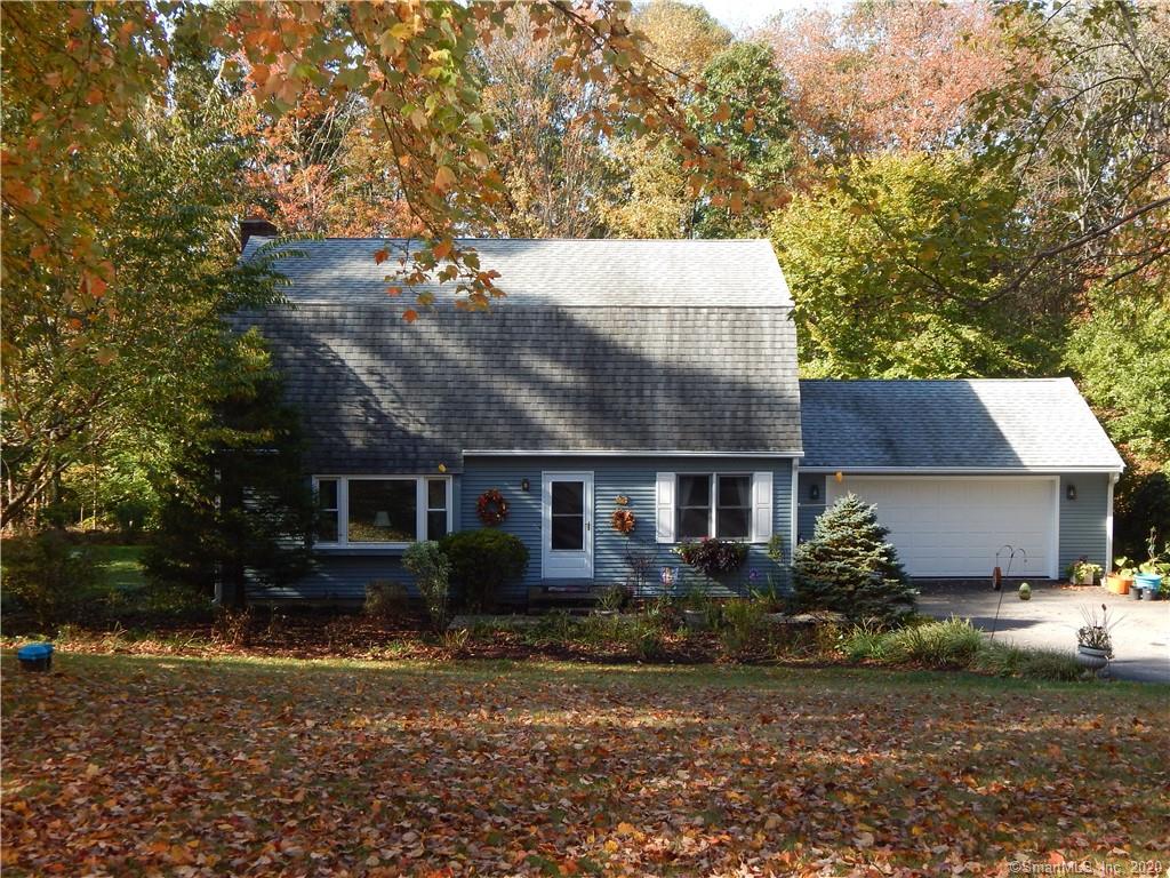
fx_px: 1453
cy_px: 439
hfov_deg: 43.9
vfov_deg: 33.6
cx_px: 585
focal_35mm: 43
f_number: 3.6
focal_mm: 7.7
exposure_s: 1/250
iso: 125
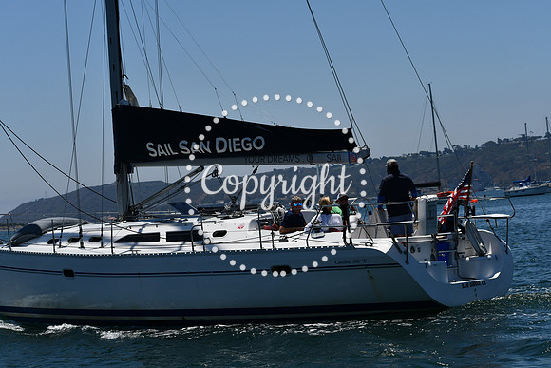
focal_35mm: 105
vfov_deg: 13.0
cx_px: 276
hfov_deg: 19.5
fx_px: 1607
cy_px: 184
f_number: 9
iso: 100
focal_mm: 70
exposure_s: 1/640
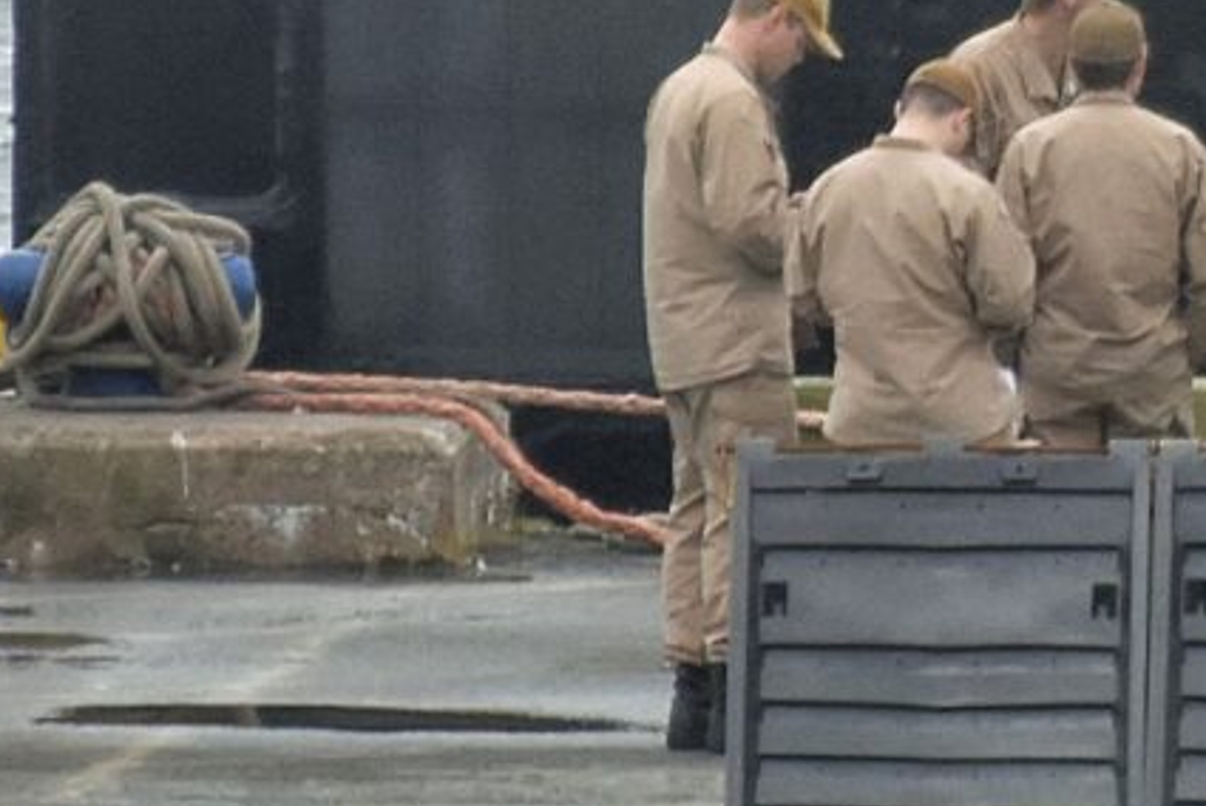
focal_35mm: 2709
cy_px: -271
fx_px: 90810
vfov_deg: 0.5
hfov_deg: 0.8
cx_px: 1555
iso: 1000
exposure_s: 1/833
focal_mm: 300
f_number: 8
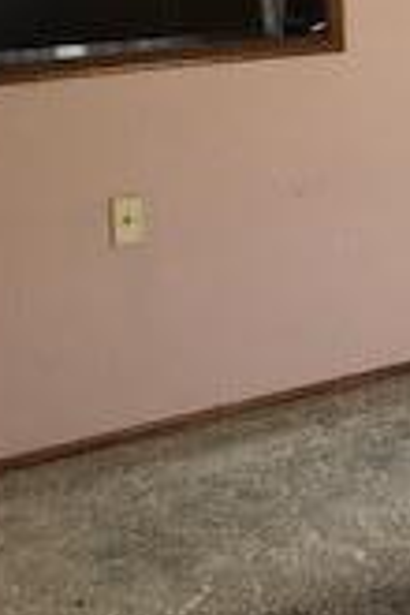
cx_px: 779
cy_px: 108
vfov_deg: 17.9
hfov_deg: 11.2
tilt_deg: -8.4
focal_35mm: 113
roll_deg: -0.1
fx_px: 1930
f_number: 1.8
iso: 40
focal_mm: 4
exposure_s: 1/17
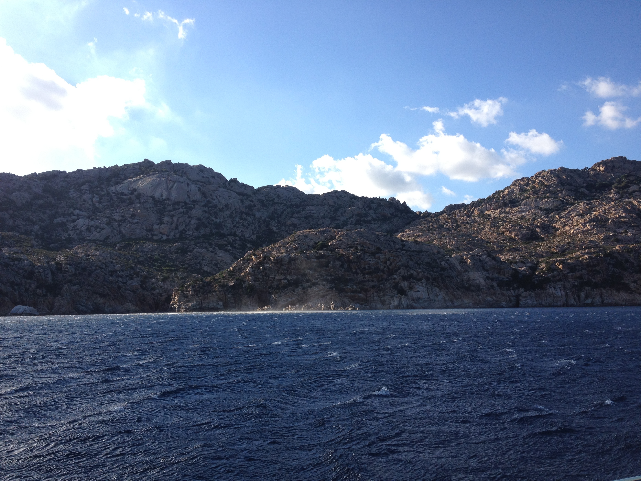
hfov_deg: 52.6
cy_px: 240
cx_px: 320
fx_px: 648
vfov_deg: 40.7
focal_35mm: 35
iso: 64
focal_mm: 4.28
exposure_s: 1/1453
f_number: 2.4
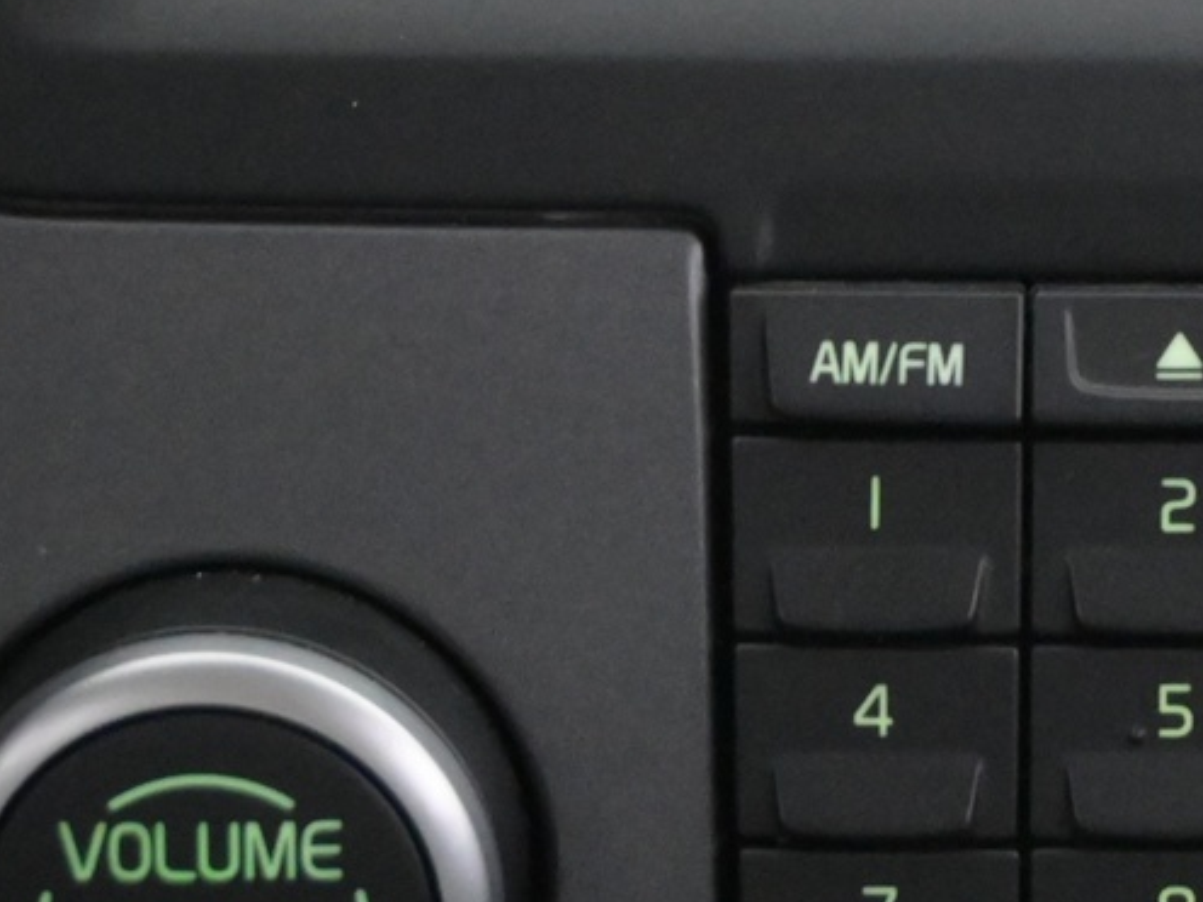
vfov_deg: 9.4
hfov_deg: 12.5
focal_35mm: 156
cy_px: -242
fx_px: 5407
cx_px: 1273
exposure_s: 1/50
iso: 6400
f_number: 5
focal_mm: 33
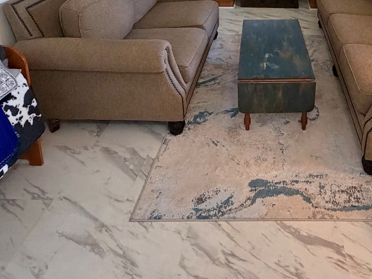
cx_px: 272
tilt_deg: -14.9
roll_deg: -0.6
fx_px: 333
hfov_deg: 55.9
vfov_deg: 38.0
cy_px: -26
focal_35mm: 31
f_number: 2.2
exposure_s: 1/60
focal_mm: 2.22
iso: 400
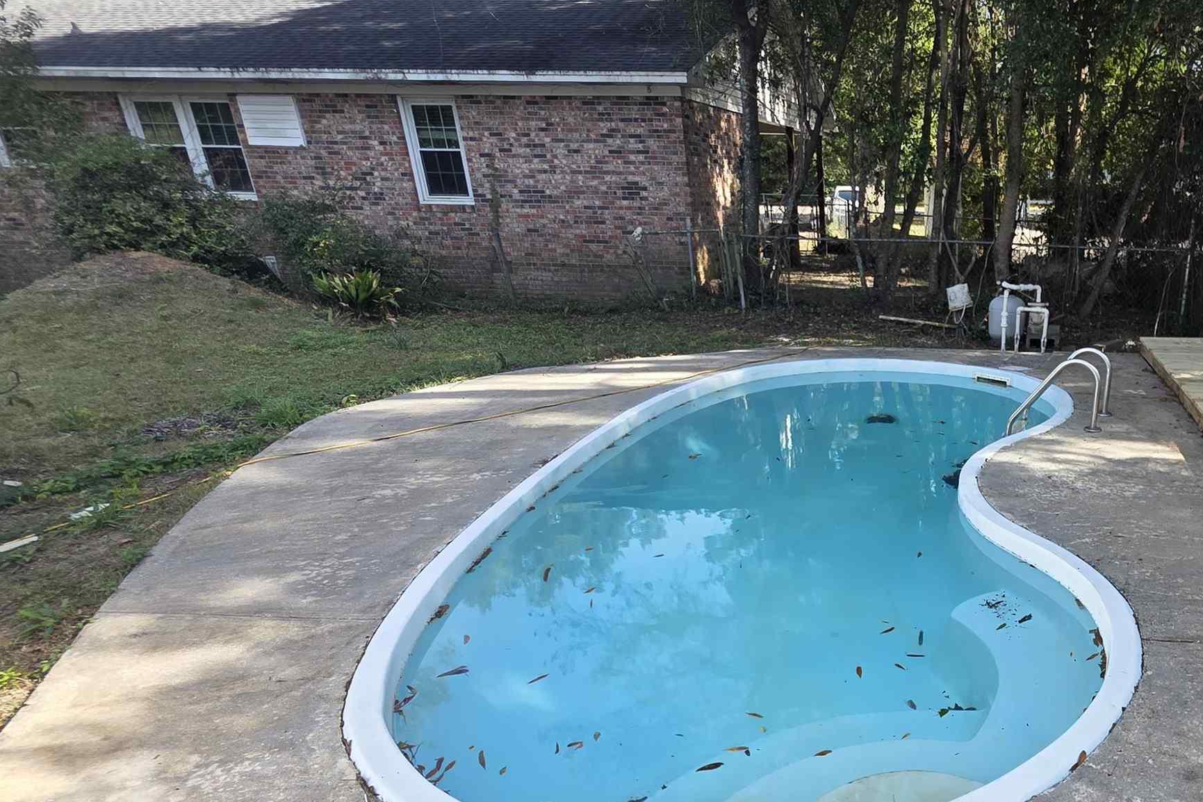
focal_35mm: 24
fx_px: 802
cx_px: 956
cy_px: 590
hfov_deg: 67.1
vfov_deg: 51.1
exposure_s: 1/314
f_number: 1.9
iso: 40
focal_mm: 2.2
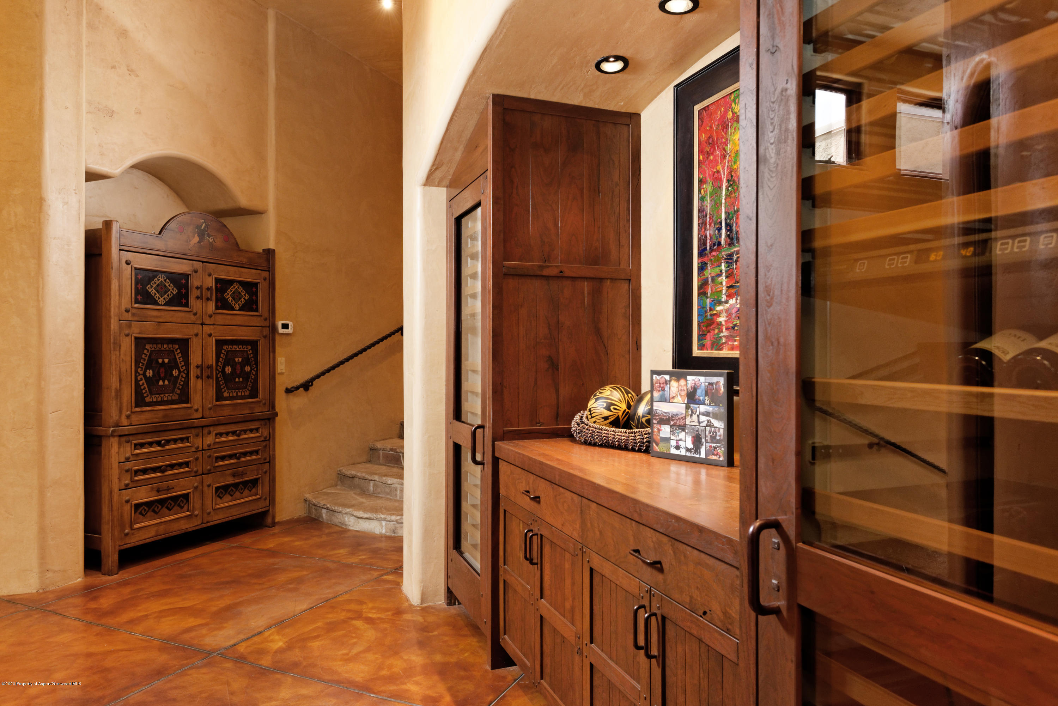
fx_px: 705
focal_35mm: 24
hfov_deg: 73.7
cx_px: 529
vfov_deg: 53.2
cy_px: 353
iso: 640
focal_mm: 24
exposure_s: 1/15
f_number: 6.3
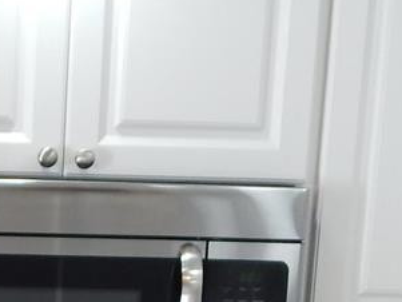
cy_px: 615
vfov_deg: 10.2
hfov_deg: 14.2
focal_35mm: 133
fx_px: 1545
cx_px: -124
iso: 125
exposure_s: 1/50
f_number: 3.1
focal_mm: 4.5
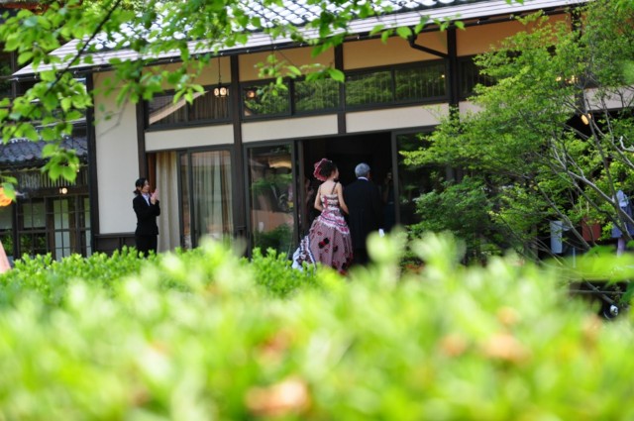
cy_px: 210
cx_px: 317
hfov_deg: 19.5
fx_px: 1847
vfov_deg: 13.0
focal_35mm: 105
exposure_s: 1/250
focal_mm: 70
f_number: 5.6
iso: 200
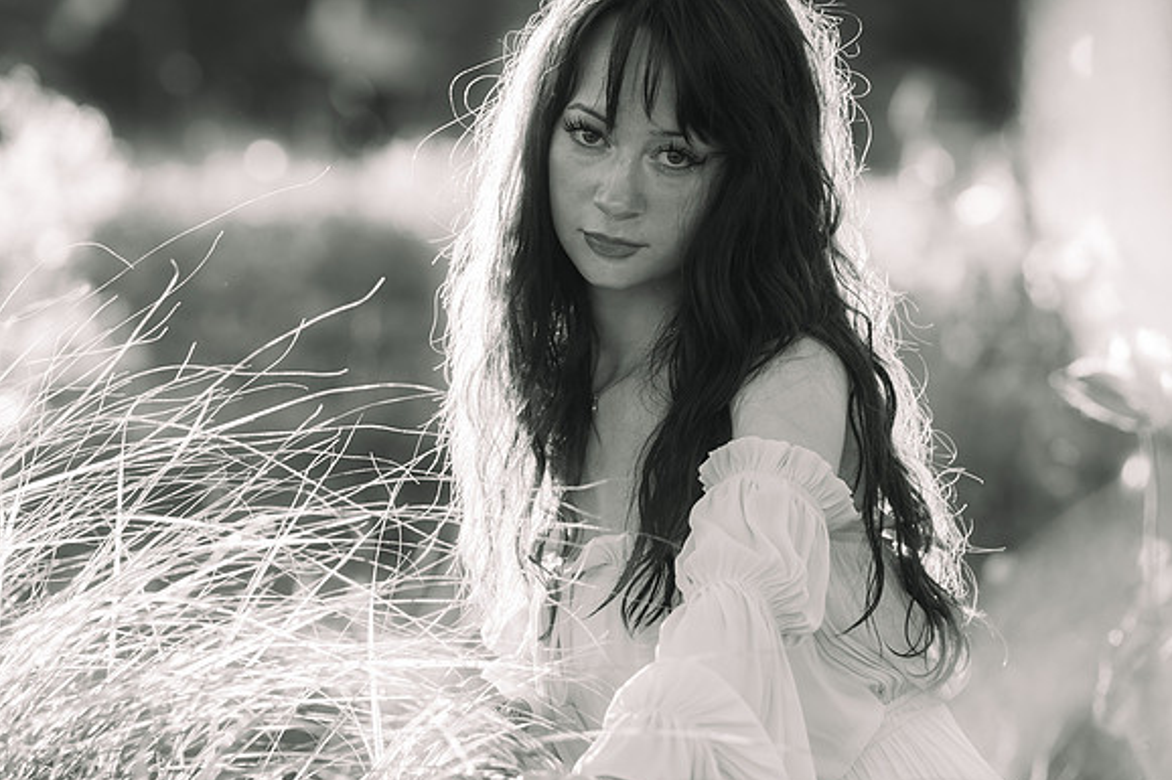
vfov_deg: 6.1
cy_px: 439
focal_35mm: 226
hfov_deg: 9.1
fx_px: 7355
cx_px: 586
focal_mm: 200
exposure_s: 1/80
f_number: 5
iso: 160
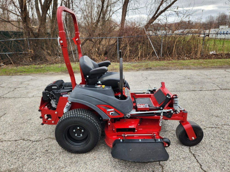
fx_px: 153
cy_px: 86
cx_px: 115
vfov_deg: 58.9
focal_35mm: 23
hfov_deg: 73.9
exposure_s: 1/243
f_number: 1.8
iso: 20
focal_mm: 5.4
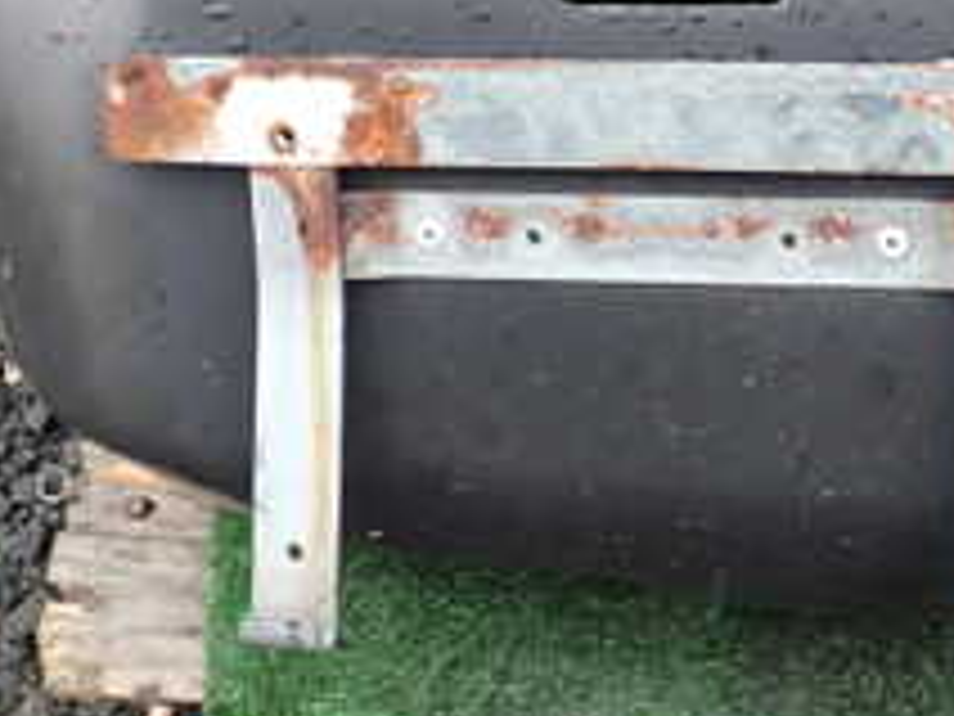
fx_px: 2343
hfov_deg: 21.8
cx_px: 1048
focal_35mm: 85
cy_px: 104
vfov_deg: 17.2
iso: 100
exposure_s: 1/60
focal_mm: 5.4
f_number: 3.2
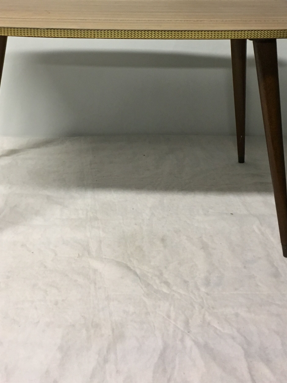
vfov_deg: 39.1
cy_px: 86
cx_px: 138
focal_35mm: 47
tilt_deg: -18.0
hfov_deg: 30.9
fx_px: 520
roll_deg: -0.9
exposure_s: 1/33
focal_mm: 4.15
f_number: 2.2
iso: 160
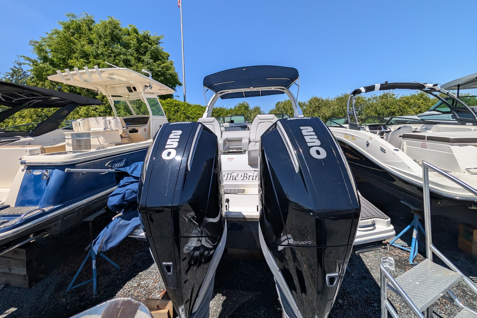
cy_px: 136
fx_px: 172
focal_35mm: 13
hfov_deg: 108.3
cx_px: 230
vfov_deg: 84.9
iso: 53
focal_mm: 2.02
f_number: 1.7
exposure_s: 1/4878
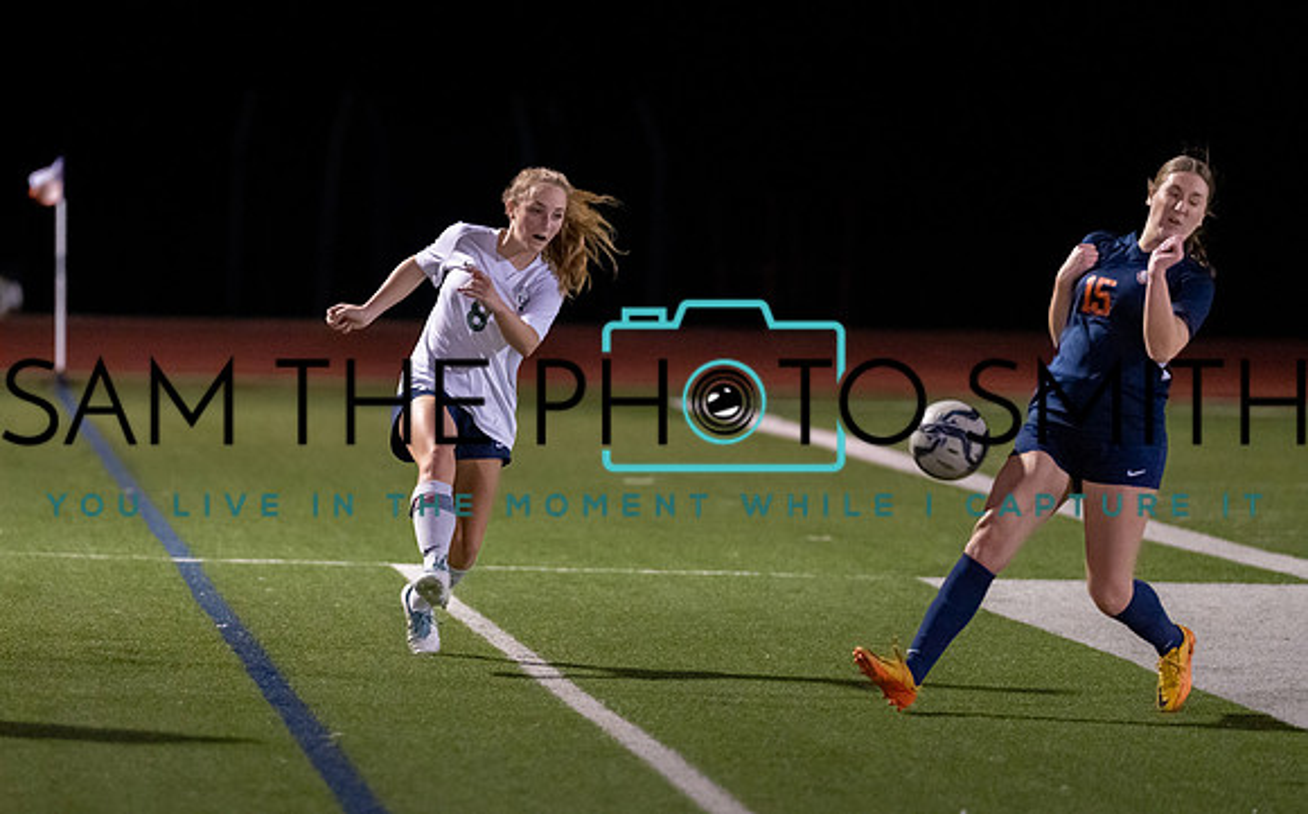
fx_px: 9947
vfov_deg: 4.7
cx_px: 412
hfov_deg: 7.5
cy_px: 399
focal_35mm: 279
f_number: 2.8
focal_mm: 200
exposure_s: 1/1000
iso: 4000
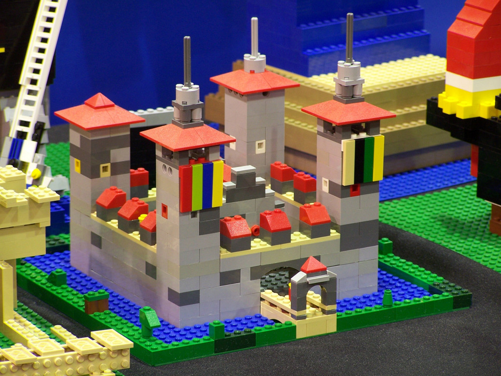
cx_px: 250
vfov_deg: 6.2
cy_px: 188
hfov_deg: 8.3
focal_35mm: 238
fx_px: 3445
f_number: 3.3
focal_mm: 39.5
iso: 80
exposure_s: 1/2
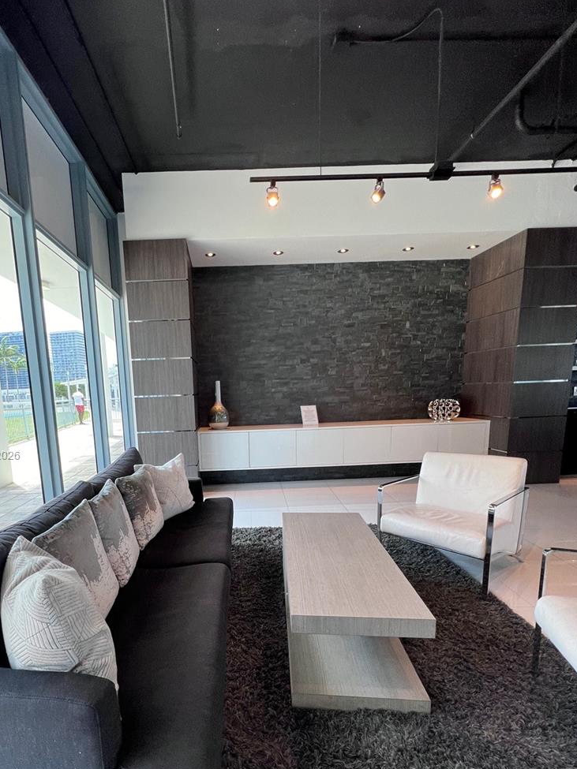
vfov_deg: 93.4
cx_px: 228
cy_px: 456
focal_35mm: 16
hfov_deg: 77.1
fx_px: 356
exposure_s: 1/120
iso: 80
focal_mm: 1.57
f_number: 1.8
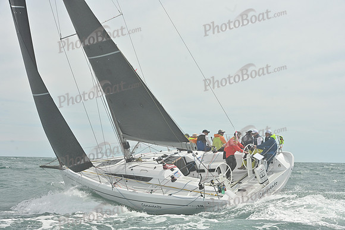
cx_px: 172
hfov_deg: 28.8
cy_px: 115
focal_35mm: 70
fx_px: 671
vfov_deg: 19.5
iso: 320
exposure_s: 1/1250
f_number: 10
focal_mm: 70
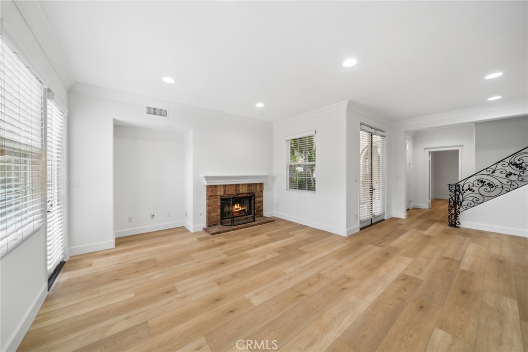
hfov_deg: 112.6
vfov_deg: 90.0
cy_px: 176
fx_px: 176
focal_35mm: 12
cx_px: 264
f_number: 8
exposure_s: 1/25
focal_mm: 12
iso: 400
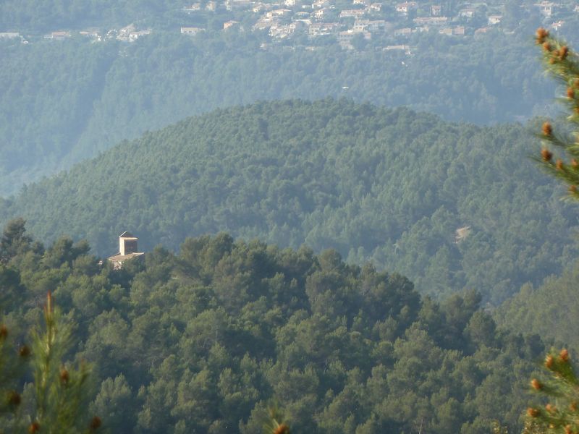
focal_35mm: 364
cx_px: 290
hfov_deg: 5.4
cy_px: 217
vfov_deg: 4.1
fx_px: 6088
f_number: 4.9
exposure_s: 1/200
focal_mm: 49.2
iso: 80
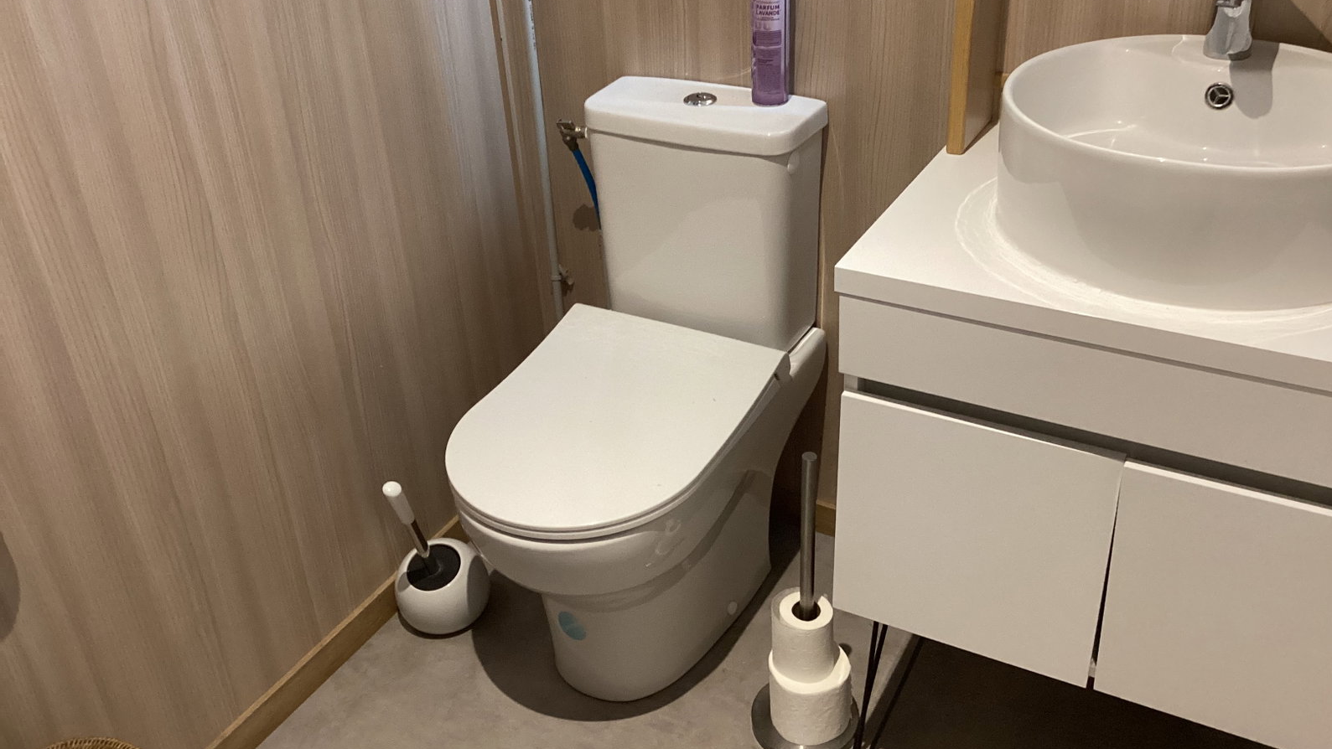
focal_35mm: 34
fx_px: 1201
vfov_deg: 34.5
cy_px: 289
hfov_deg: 58.0
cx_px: 670
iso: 320
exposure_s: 1/60
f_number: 2.4
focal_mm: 3.3
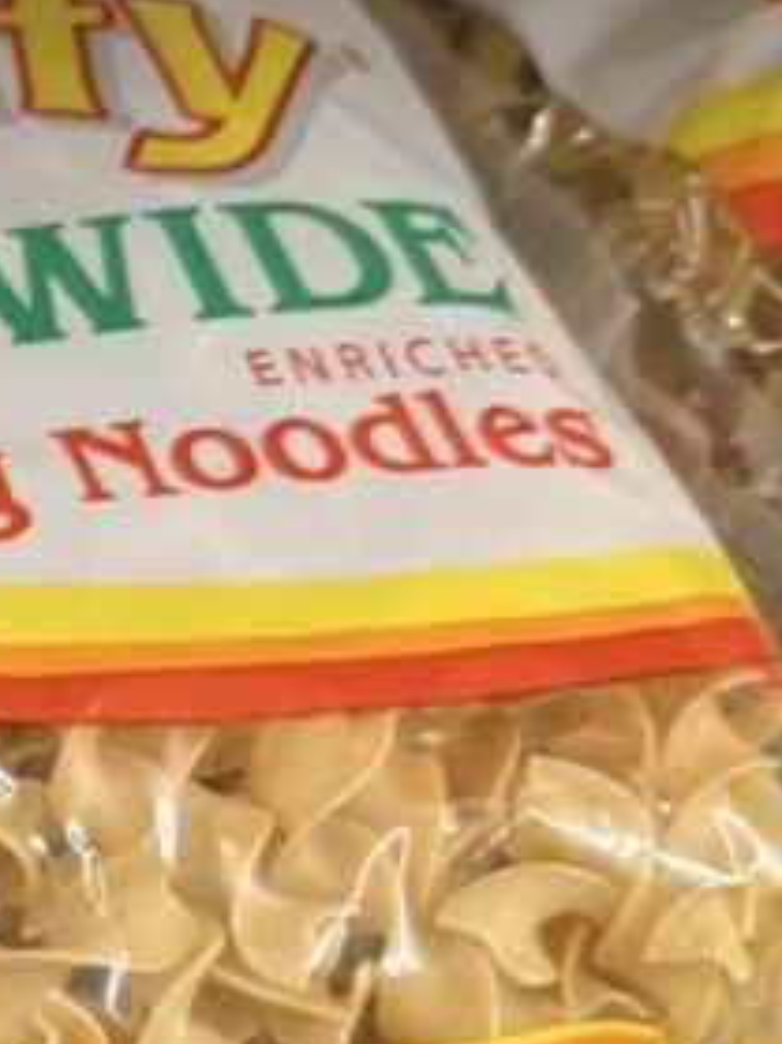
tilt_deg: -43.6
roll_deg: -6.0
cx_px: -647
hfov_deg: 14.6
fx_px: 2653
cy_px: 827
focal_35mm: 88
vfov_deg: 22.0
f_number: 1.78
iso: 125
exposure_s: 1/63
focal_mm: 6.76
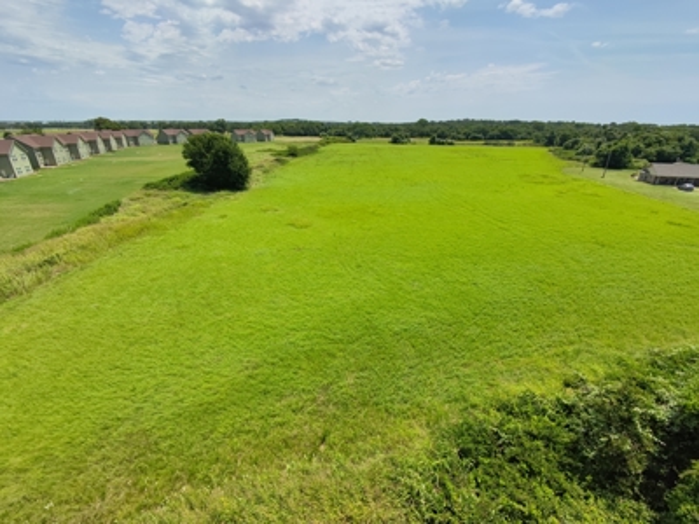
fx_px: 323
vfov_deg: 78.1
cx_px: 350
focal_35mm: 16
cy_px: 262
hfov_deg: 94.5
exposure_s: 1/2517
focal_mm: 16
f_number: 2.55
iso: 108
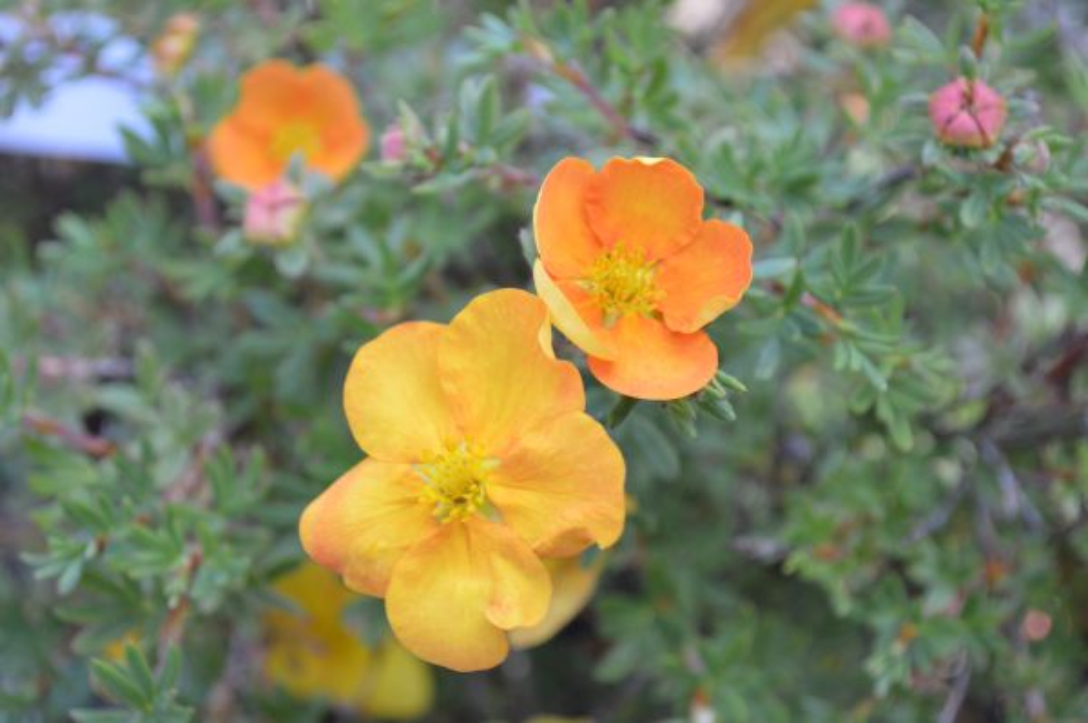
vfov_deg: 20.1
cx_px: 544
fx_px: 2038
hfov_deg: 29.9
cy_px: 362
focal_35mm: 68
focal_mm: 45
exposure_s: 1/125
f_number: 5.6
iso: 400
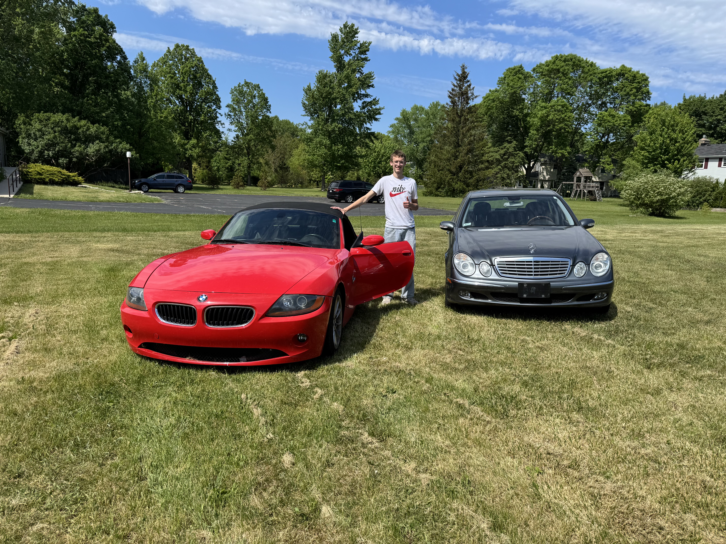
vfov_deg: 56.8
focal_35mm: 24
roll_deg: -1.7
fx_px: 503
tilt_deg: -11.3
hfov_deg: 71.6
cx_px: 363
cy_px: 272
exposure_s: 1/4049
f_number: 1.78
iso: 80
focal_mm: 6.76
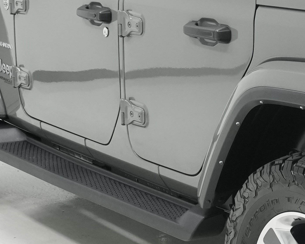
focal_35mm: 114
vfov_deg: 13.5
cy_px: 83
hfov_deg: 16.1
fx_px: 1029
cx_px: 385
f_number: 5.6
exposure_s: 1/200
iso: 1250
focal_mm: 22
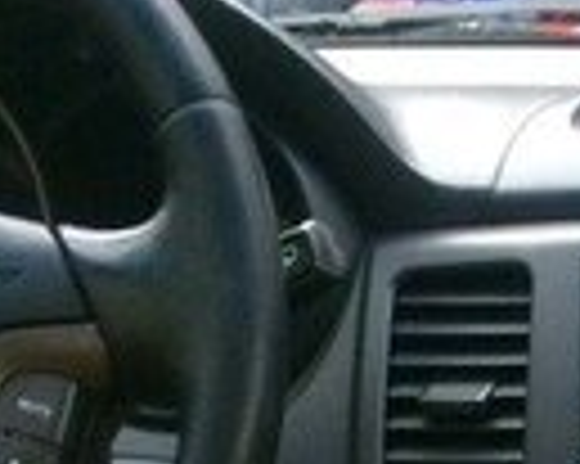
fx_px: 2487
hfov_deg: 12.7
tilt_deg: -21.8
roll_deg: +1.2
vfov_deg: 9.7
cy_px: 1007
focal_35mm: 145
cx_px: 827
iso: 125
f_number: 2.2
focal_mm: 4.15
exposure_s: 1/33
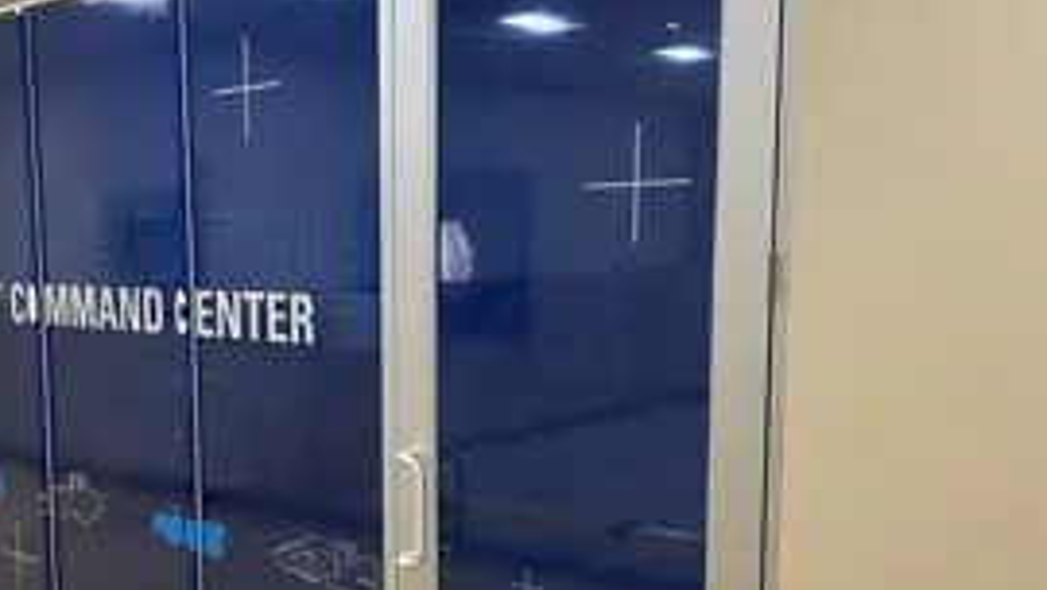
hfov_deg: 47.6
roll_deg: +0.9
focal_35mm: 42
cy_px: 388
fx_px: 1166
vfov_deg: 28.2
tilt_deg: -7.9
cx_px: 357
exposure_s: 1/60
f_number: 1.5
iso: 100
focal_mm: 5.7
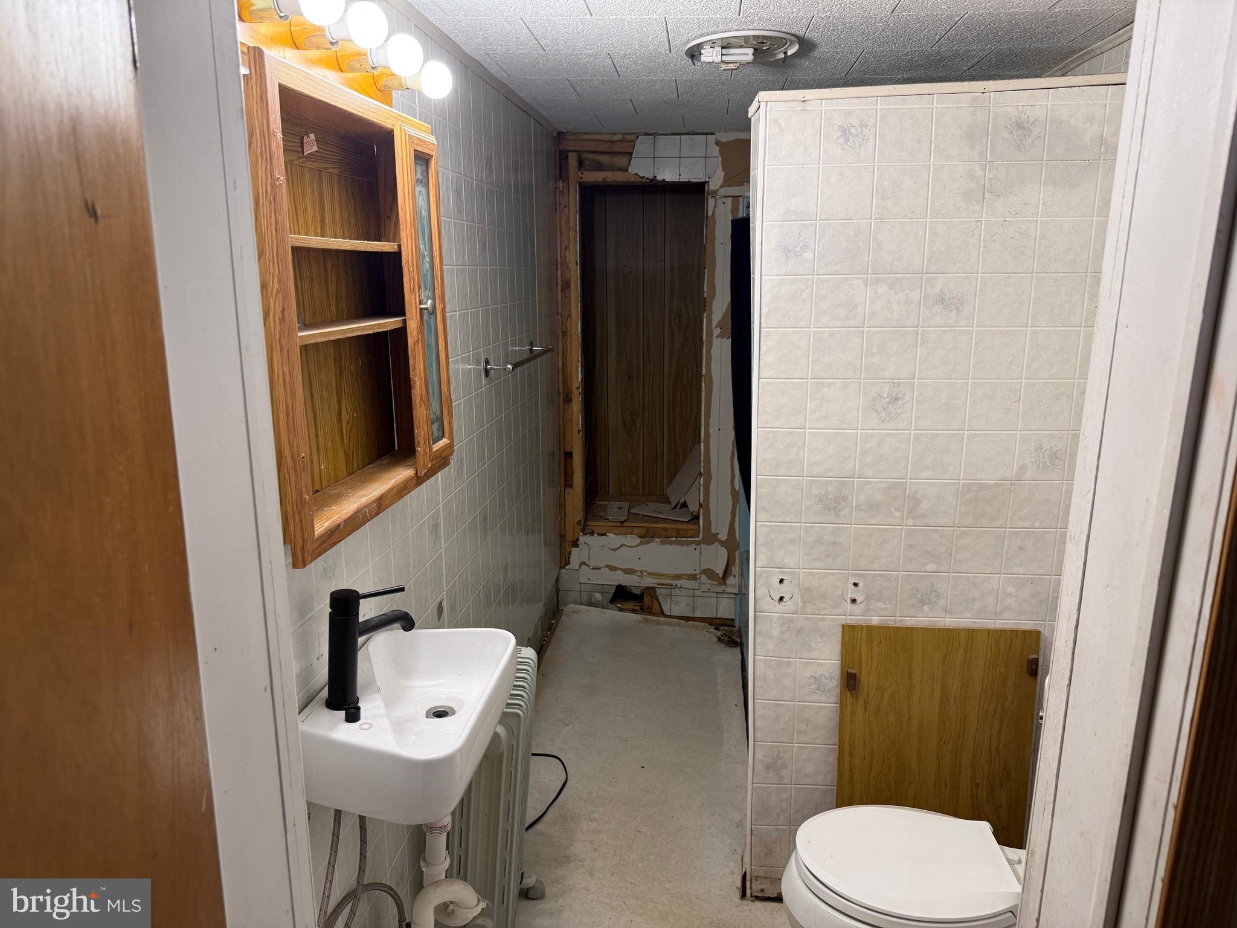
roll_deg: +0.2
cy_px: 464
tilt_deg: -12.8
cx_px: 618
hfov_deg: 71.6
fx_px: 858
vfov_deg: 56.8
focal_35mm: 24
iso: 160
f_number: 1.78
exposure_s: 1/120
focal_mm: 6.76
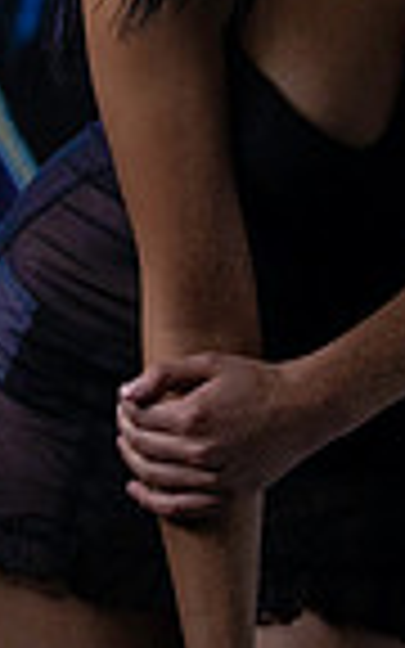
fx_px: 5898
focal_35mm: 334
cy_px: -270
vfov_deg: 6.2
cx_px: 353
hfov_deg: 3.9
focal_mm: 105
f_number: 4
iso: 1100
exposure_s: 1/60
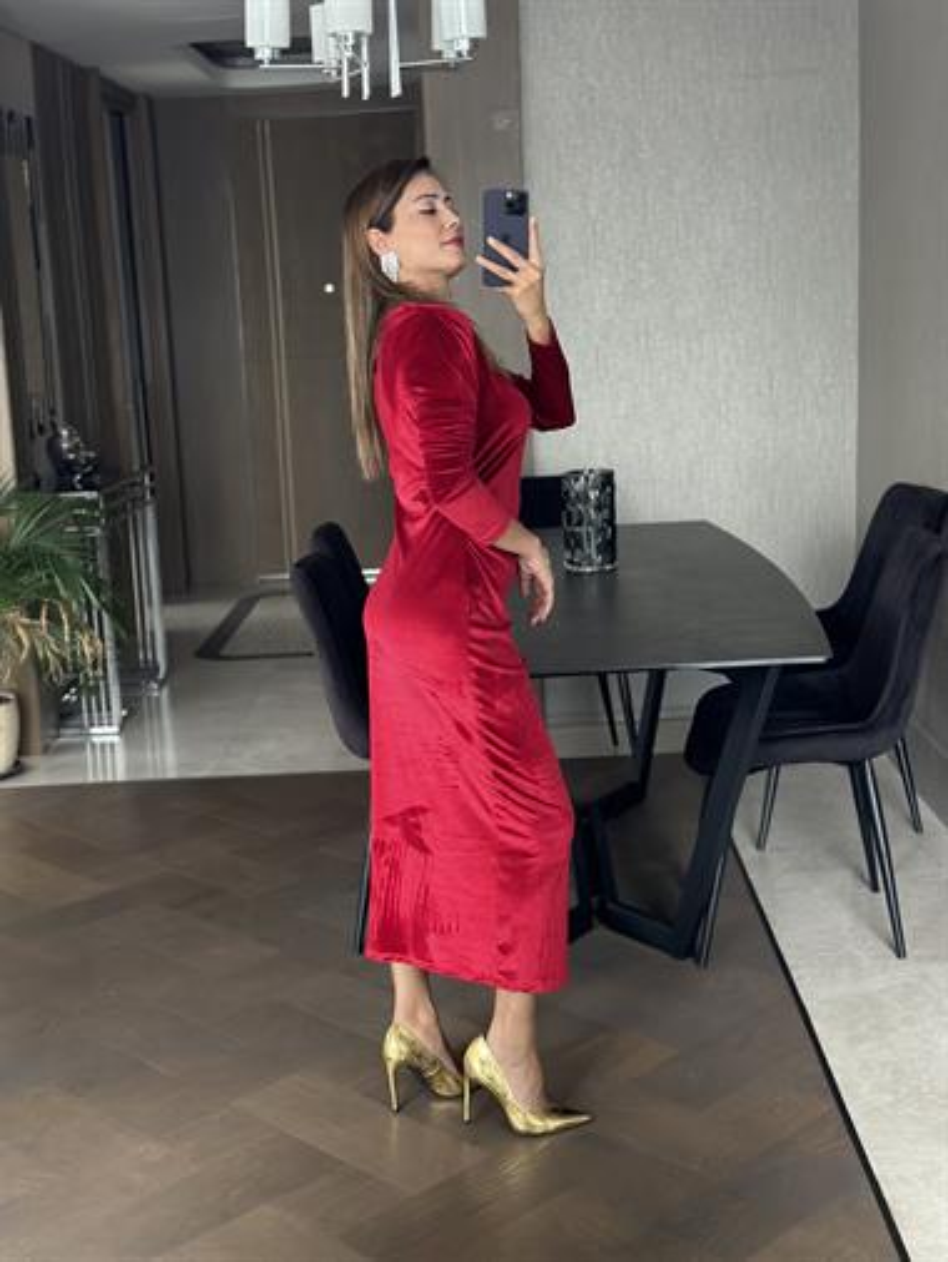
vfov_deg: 39.6
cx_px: 474
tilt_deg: -16.2
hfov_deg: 30.3
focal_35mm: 48
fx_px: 1751
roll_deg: +3.0
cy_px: 631
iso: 400
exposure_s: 1/48
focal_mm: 6.86
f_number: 1.78
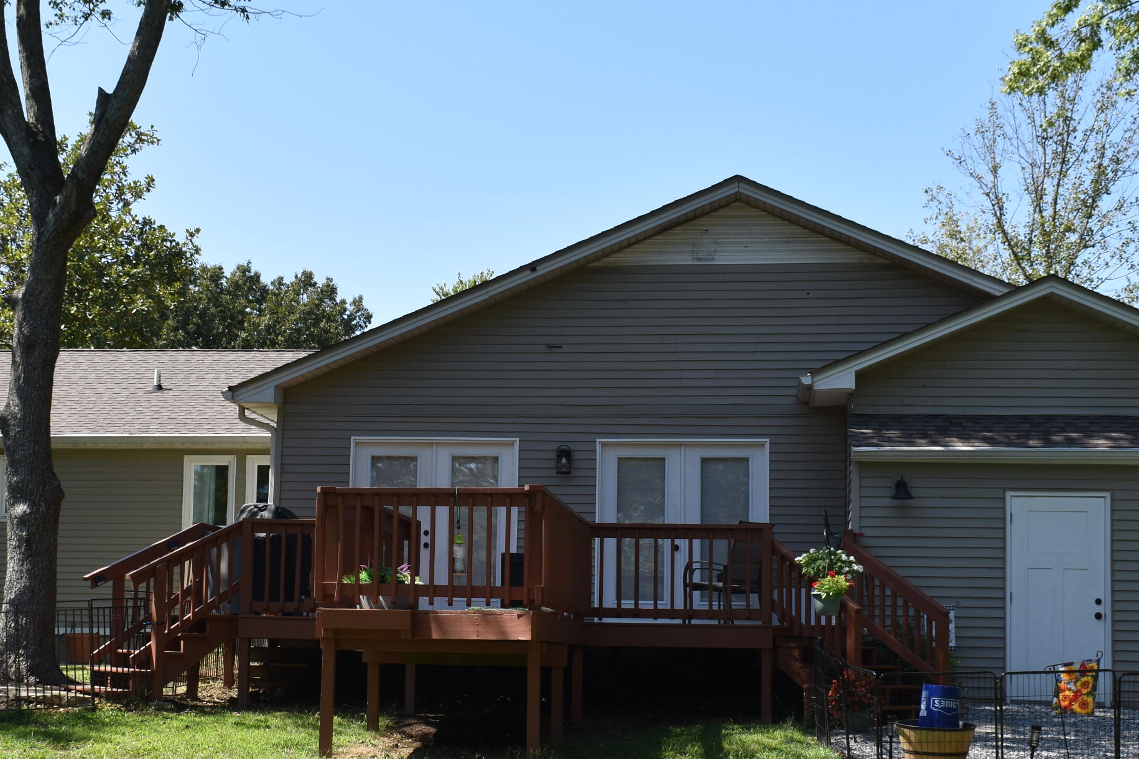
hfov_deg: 33.9
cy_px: 470
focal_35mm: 59
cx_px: 488
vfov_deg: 22.9
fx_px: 1866
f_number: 8
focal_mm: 24
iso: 100
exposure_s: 1/200
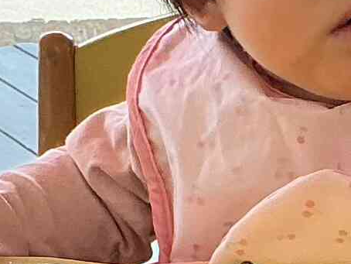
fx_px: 2090
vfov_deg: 7.1
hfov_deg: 9.5
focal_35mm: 206
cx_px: 355
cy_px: 381
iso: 32
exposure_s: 1/120
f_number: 1.8
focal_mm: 3
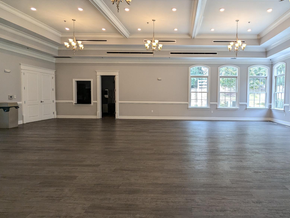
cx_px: 179
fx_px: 176
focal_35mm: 21
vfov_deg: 63.4
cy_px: 105
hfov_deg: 77.8
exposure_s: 1/120
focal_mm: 2.35
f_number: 2.2
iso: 88
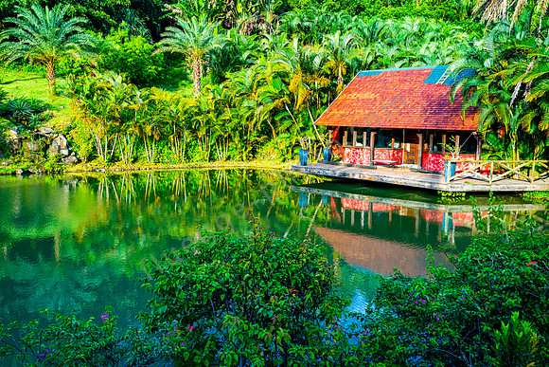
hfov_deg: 54.4
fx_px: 534
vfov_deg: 37.9
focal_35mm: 35
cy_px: 184
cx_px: 274
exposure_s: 1/320
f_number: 8
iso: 800
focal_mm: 35
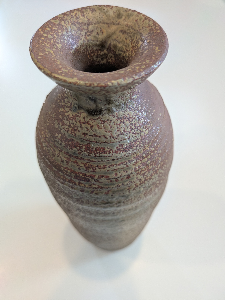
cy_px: 150
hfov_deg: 56.8
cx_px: 112
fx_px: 208
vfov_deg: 71.6
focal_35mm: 24
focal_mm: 4.53
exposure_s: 1/60
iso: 86
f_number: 1.7
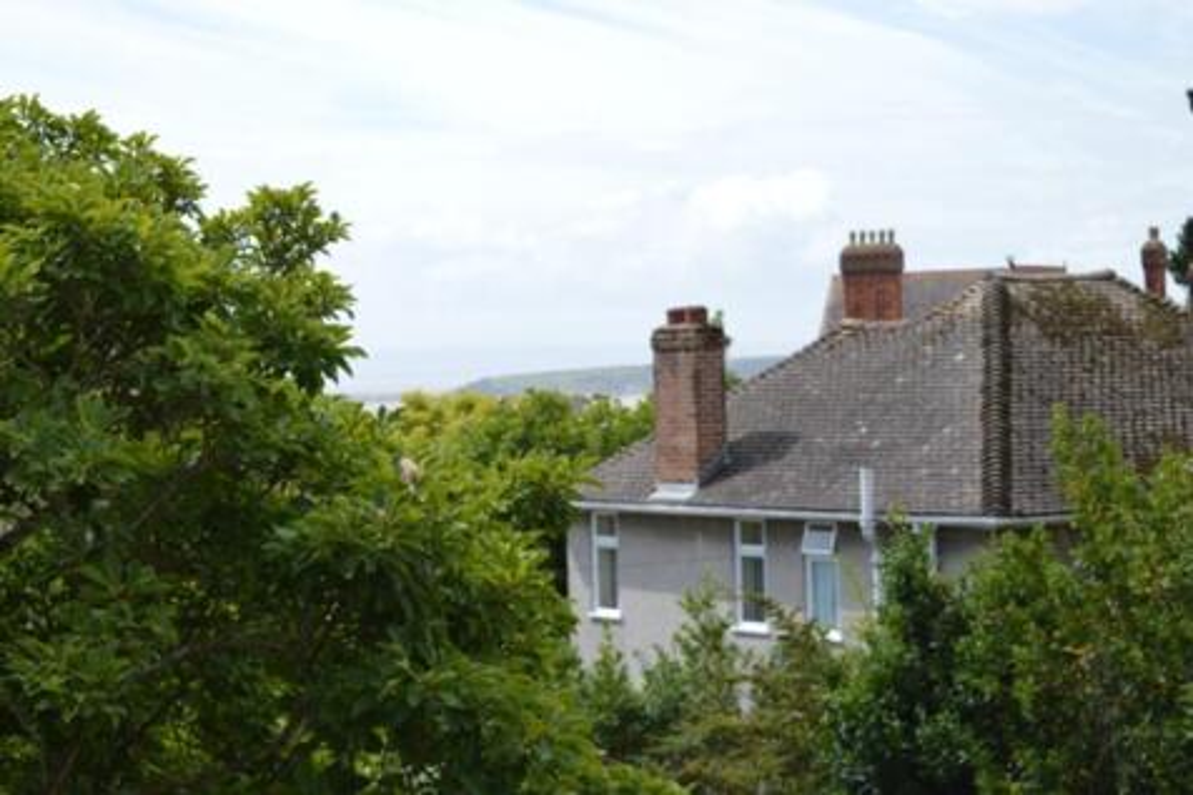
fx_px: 2733
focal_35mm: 82
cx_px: 596
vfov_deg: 16.5
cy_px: 398
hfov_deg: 24.6
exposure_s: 1/250
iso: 100
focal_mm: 55
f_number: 8
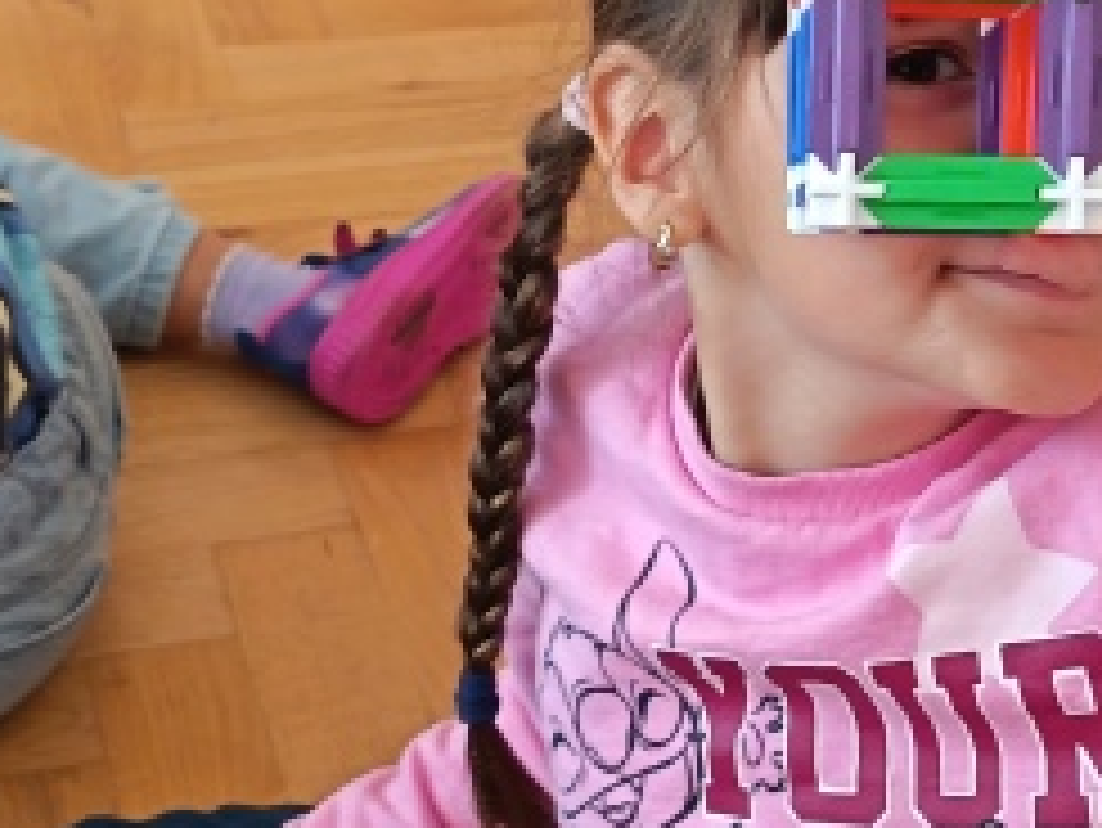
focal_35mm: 94
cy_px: 225
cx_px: 985
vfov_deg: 15.7
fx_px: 2994
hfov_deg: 20.4
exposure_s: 1/33.3
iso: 850
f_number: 1.75
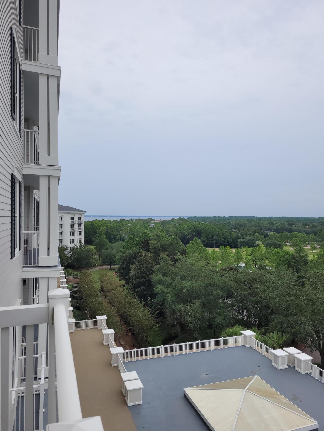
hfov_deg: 53.1
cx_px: 162
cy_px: 216
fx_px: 324
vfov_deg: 67.3
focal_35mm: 26
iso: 40
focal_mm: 5.4
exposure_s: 1/2246
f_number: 1.8
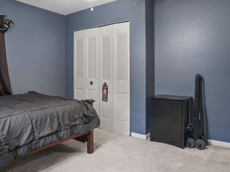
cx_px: 125
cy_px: 65
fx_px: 166
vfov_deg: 54.3
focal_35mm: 25
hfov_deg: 69.3
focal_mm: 16
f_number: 2.8
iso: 100
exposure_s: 1
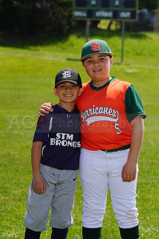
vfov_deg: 14.1
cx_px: 80
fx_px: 967
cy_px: 120
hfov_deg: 9.4
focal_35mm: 146
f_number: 9
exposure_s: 1/250
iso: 100
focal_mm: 146
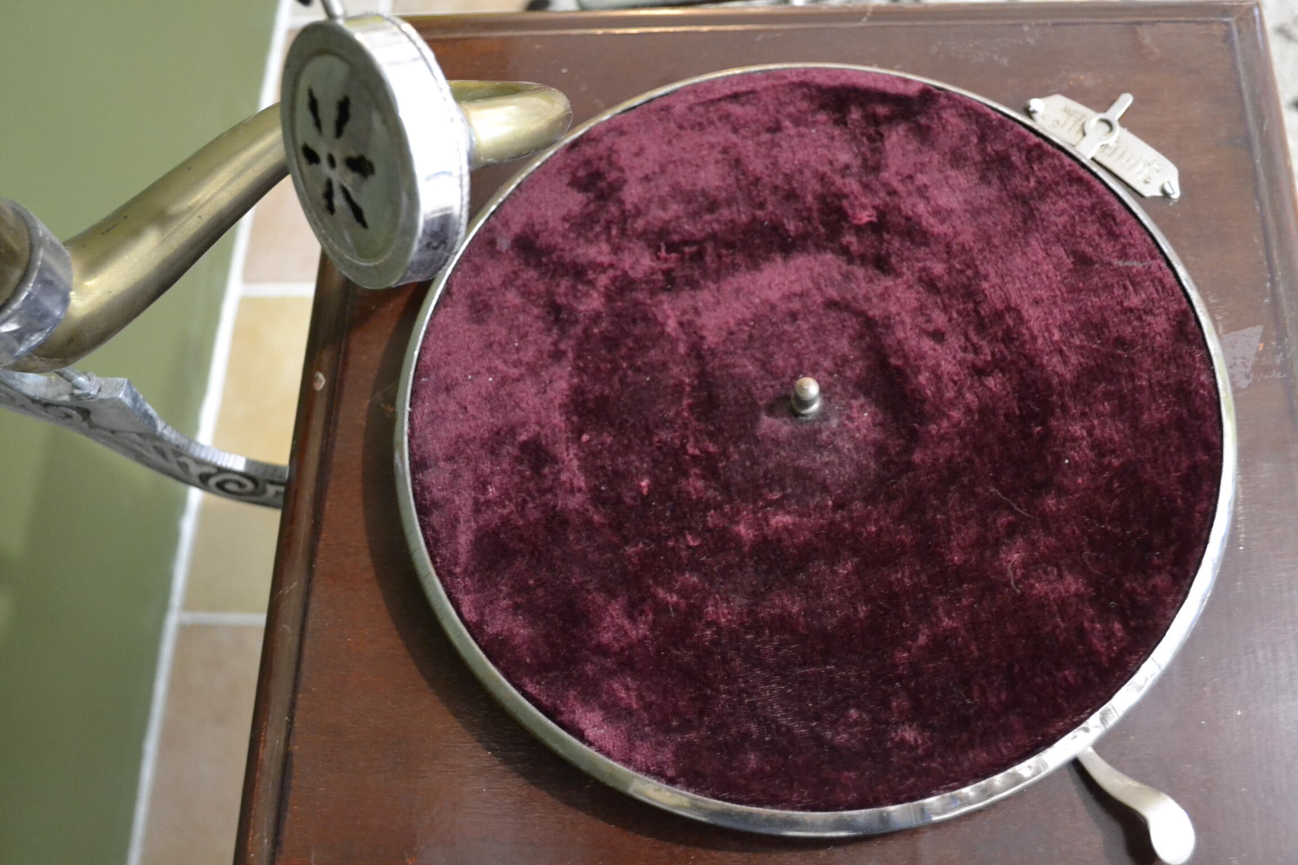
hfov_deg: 53.1
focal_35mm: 36
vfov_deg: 36.9
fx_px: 1298
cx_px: 649
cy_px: 432
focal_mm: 24
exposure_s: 1/15
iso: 3200
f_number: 4
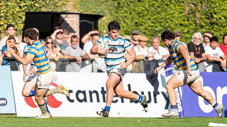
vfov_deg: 1.9
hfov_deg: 3.3
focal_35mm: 646
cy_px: 88
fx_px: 3885
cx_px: 85
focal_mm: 400
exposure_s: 1/1250
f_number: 2.8
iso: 100
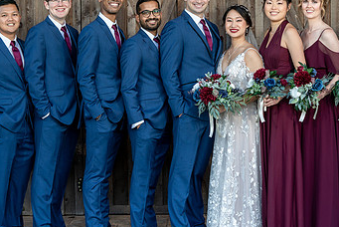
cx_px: 206
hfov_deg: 16.8
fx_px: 1150
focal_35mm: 122
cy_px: 83
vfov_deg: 11.3
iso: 320
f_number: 4
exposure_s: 1/250
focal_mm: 70
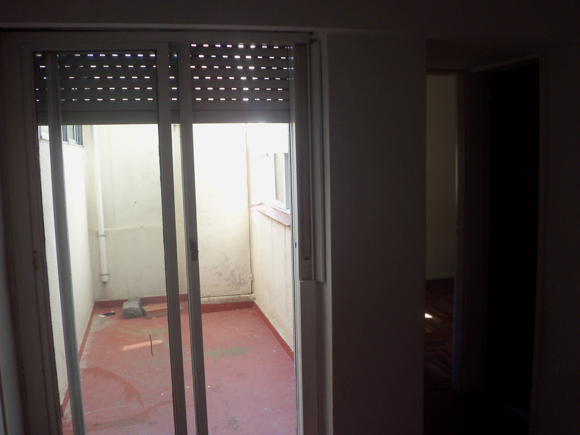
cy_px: 218
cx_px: 290
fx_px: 570
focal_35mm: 34
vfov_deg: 41.8
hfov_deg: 54.0
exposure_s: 1/40
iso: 80
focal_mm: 5.7
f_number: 2.9
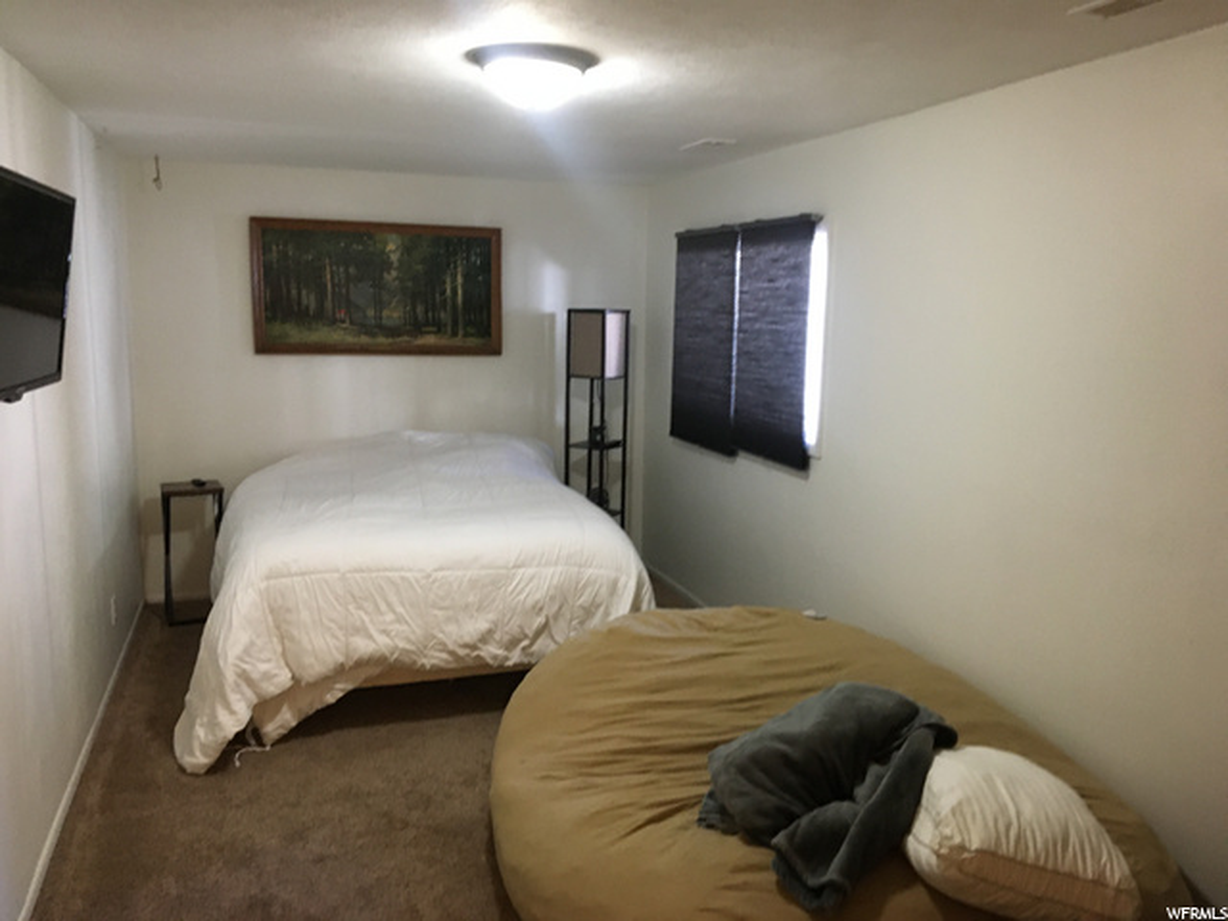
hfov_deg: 61.7
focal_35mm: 29
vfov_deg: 48.2
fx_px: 1029
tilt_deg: -6.7
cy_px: 460
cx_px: 614
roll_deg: -1.9
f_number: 2.2
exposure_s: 1/15
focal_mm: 4.15
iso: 200
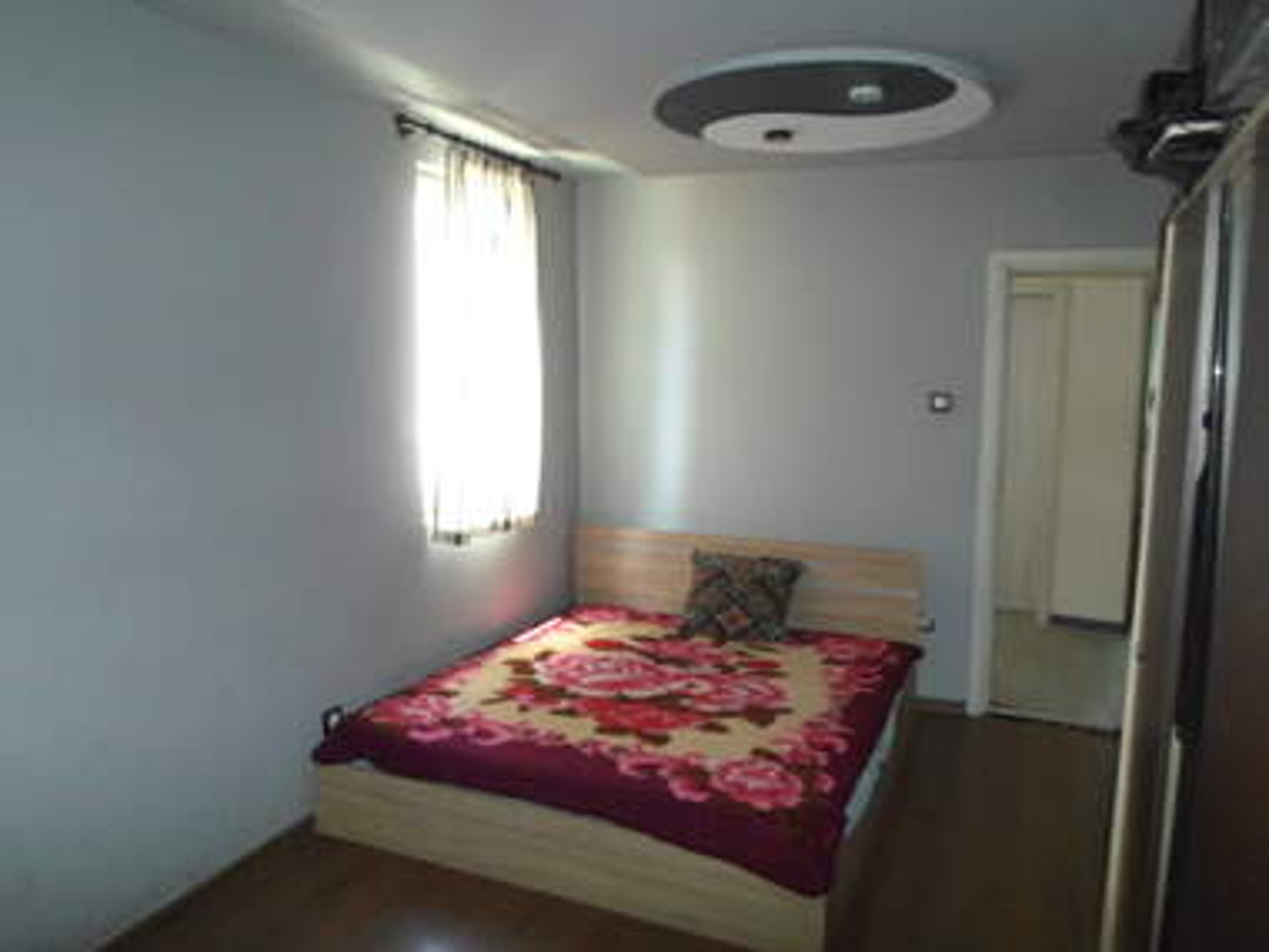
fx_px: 916
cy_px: 476
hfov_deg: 69.4
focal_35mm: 25
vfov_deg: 54.9
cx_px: 634
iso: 120
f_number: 2.5
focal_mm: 4.5
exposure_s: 1/30
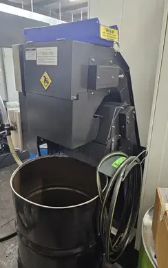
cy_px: 131
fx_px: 183
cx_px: 85
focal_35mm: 25
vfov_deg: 72.5
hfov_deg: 49.3
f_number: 1.7
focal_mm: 6.3
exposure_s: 1/24
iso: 640
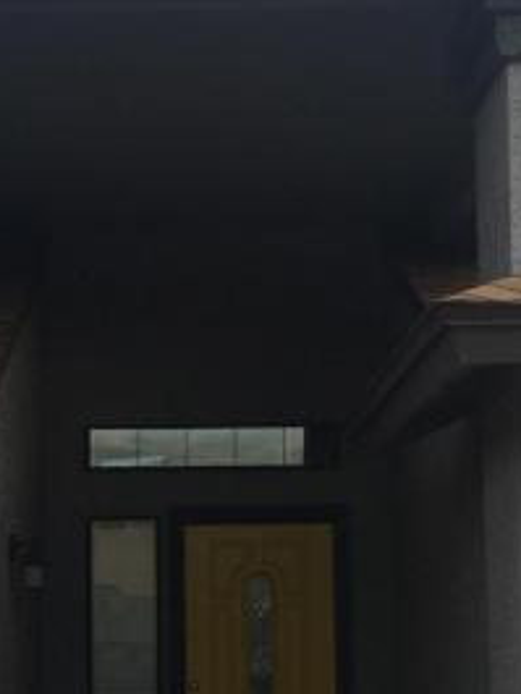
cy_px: 495
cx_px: 157
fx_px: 1684
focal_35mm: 84
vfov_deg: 23.1
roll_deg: +0.9
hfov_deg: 17.5
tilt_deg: +6.9
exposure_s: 1/155
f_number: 2.2
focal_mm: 4.15
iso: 32
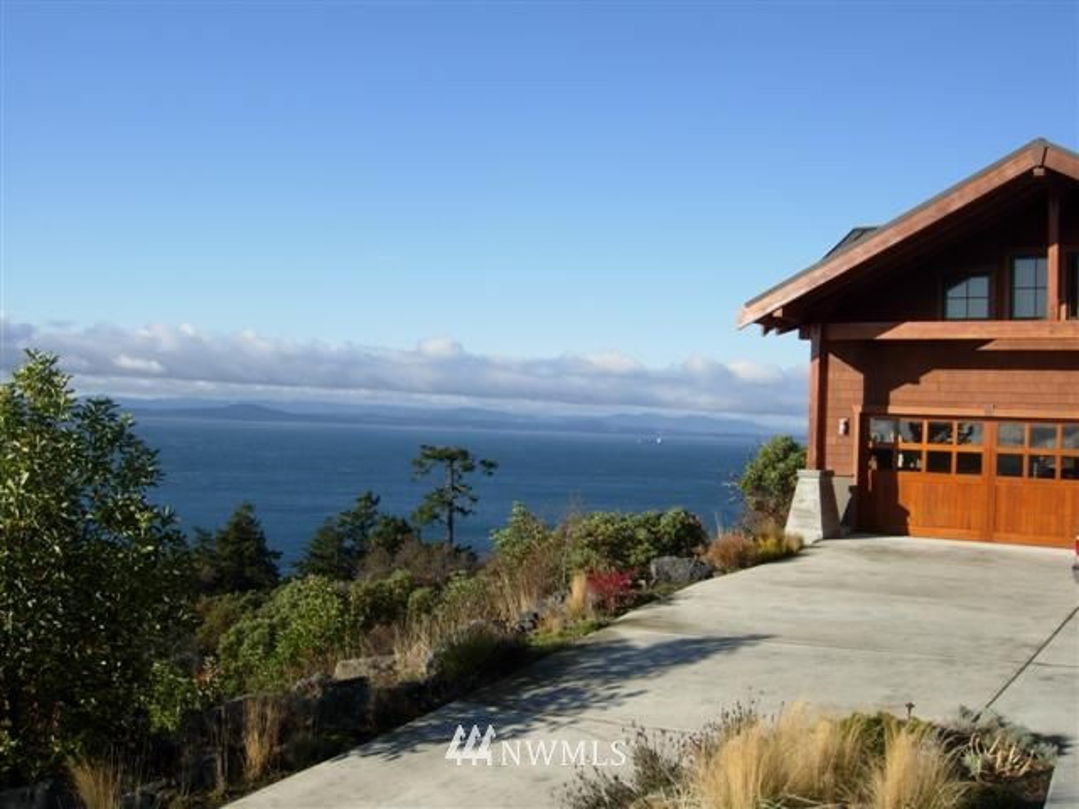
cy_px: 404
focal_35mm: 36
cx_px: 540
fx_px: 1122
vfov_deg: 39.7
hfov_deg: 51.4
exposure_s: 1/296
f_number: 6.1
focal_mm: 7.5
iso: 50
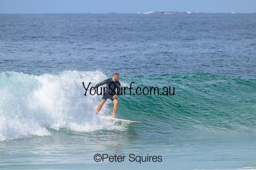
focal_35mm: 530
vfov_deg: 2.6
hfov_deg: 3.9
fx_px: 3770
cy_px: 85
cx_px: 128
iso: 640
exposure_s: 1/2000
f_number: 10
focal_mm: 530
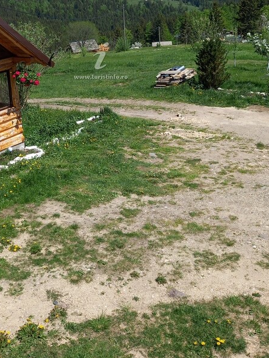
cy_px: 67
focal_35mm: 43
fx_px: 445
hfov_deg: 33.5
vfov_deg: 41.7
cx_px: 108
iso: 25
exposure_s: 1/803
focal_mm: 4.6
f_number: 2
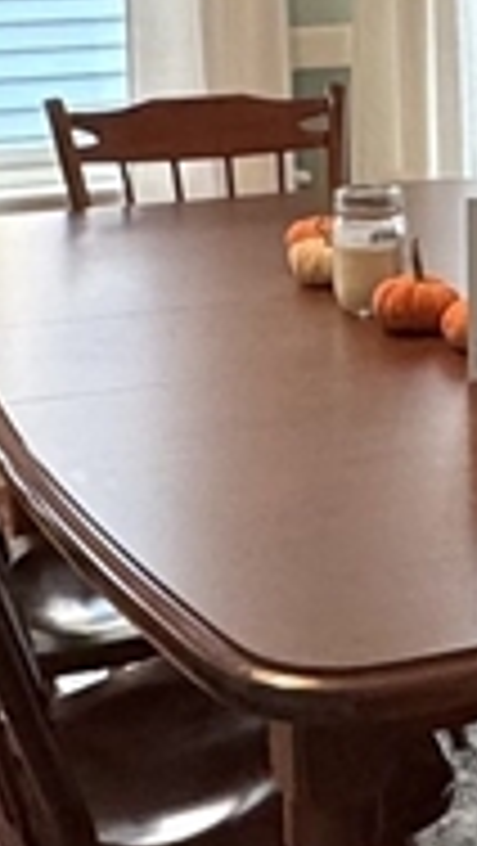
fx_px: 1863
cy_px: 158
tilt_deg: -8.6
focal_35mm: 83
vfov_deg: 25.1
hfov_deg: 14.2
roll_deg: +1.4
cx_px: 572
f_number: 2.2
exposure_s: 1/60
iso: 320
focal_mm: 2.22
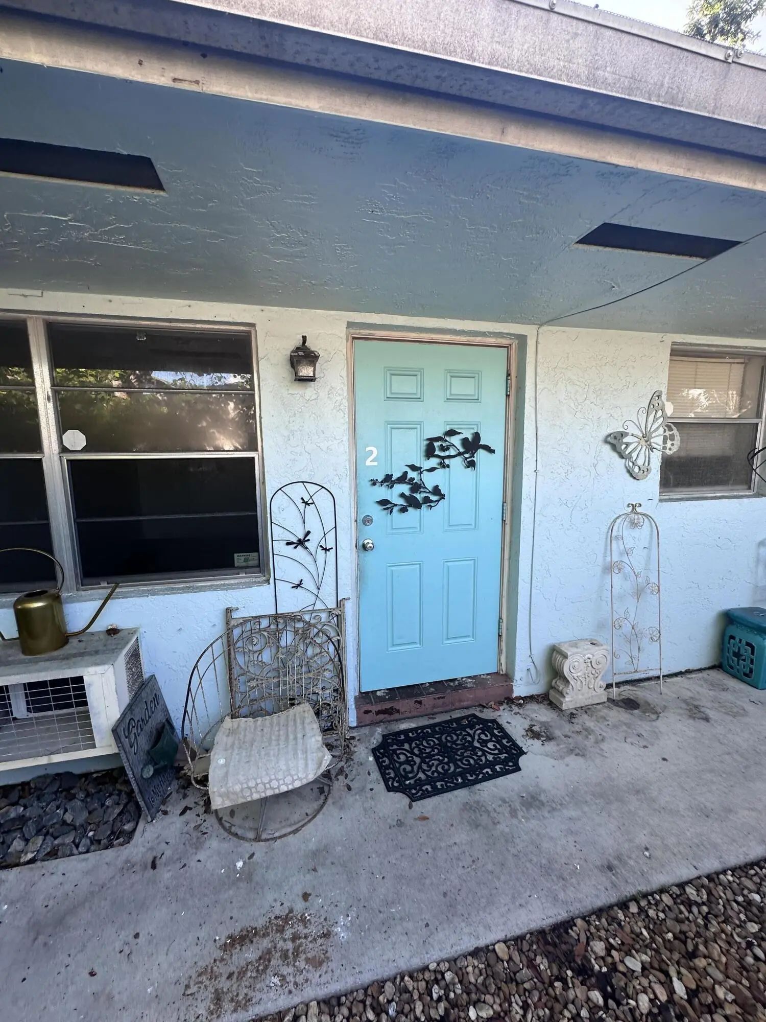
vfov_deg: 102.1
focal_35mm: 14
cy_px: 511
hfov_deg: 85.7
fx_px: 413
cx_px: 383
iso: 40
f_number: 2.2
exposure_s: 1/130
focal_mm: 2.22
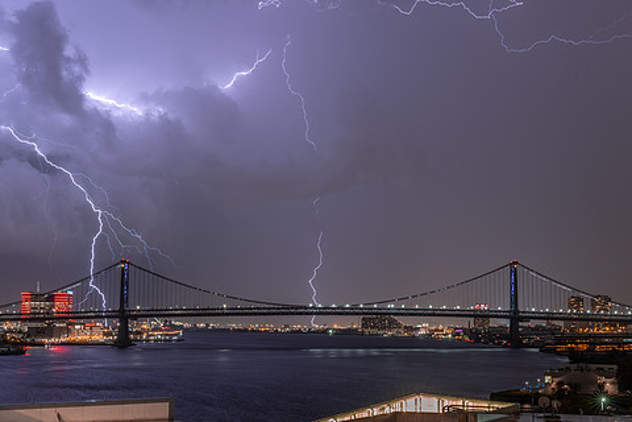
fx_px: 913
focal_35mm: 52
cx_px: 353
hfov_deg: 38.1
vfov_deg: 26.0
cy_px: 214
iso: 100
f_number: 13
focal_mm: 41
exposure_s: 15
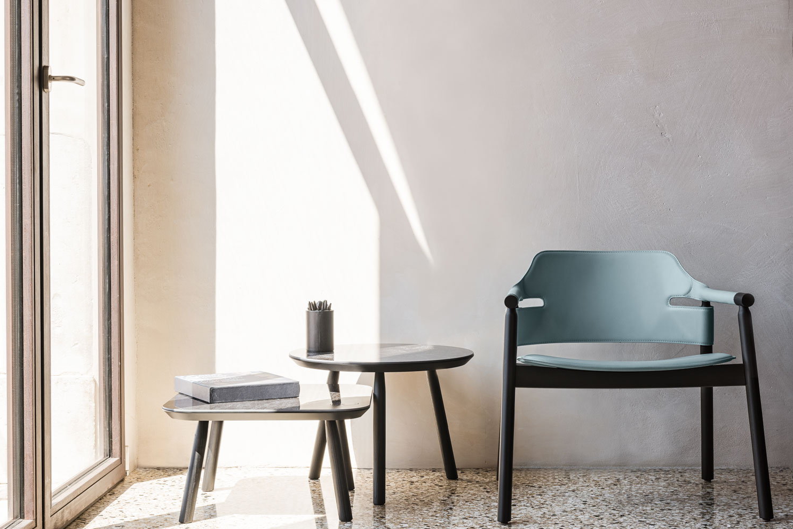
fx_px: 1366
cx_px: 455
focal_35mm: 62
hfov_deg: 32.3
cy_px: 265
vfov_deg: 21.9
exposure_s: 1/20
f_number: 9
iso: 100
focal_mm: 48
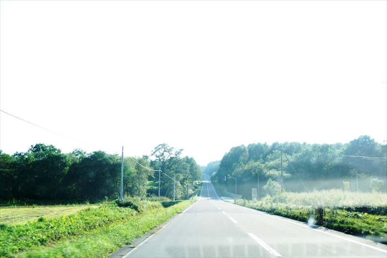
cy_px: 129
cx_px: 194
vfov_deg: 34.2
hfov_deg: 49.6
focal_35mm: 39
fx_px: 419
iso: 200
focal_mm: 26
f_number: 5
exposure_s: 1/250
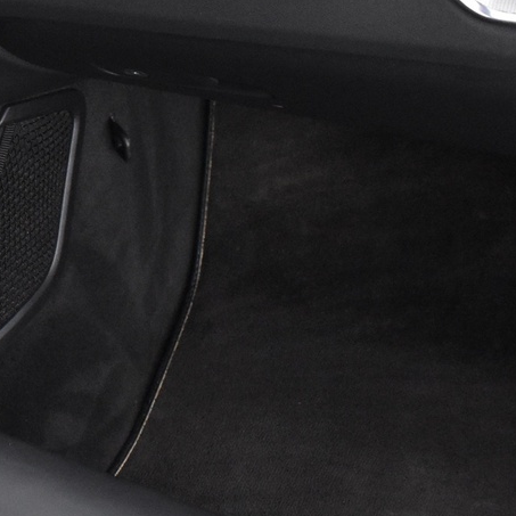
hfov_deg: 19.9
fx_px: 1383
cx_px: -95
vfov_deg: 21.1
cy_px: 199
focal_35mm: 82
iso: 3200
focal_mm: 18
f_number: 3.5
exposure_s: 1/25
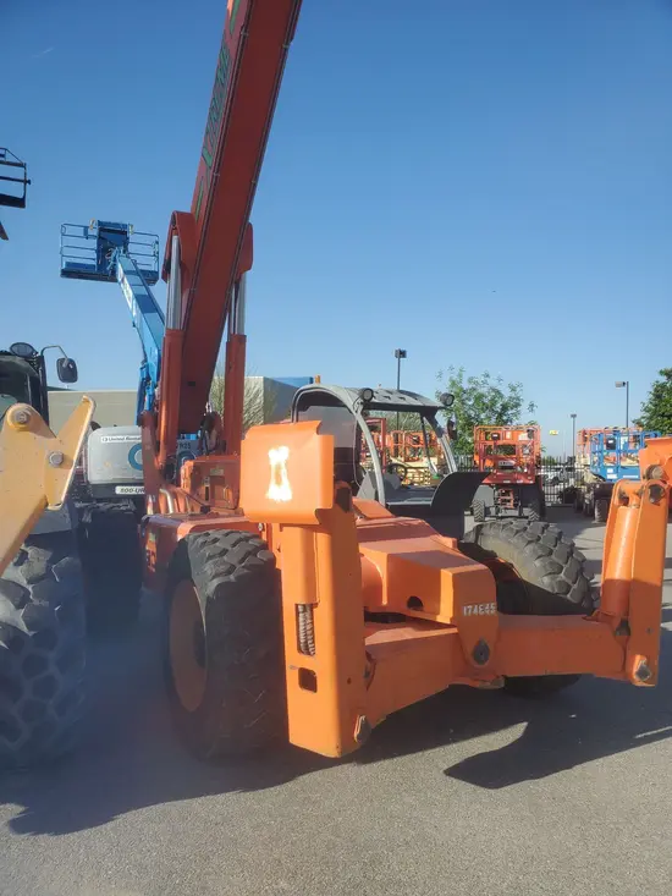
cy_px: 448
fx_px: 673
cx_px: 336
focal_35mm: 26
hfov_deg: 53.1
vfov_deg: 67.3
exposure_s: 1/1136
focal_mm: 4.3
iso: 50
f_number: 2.4
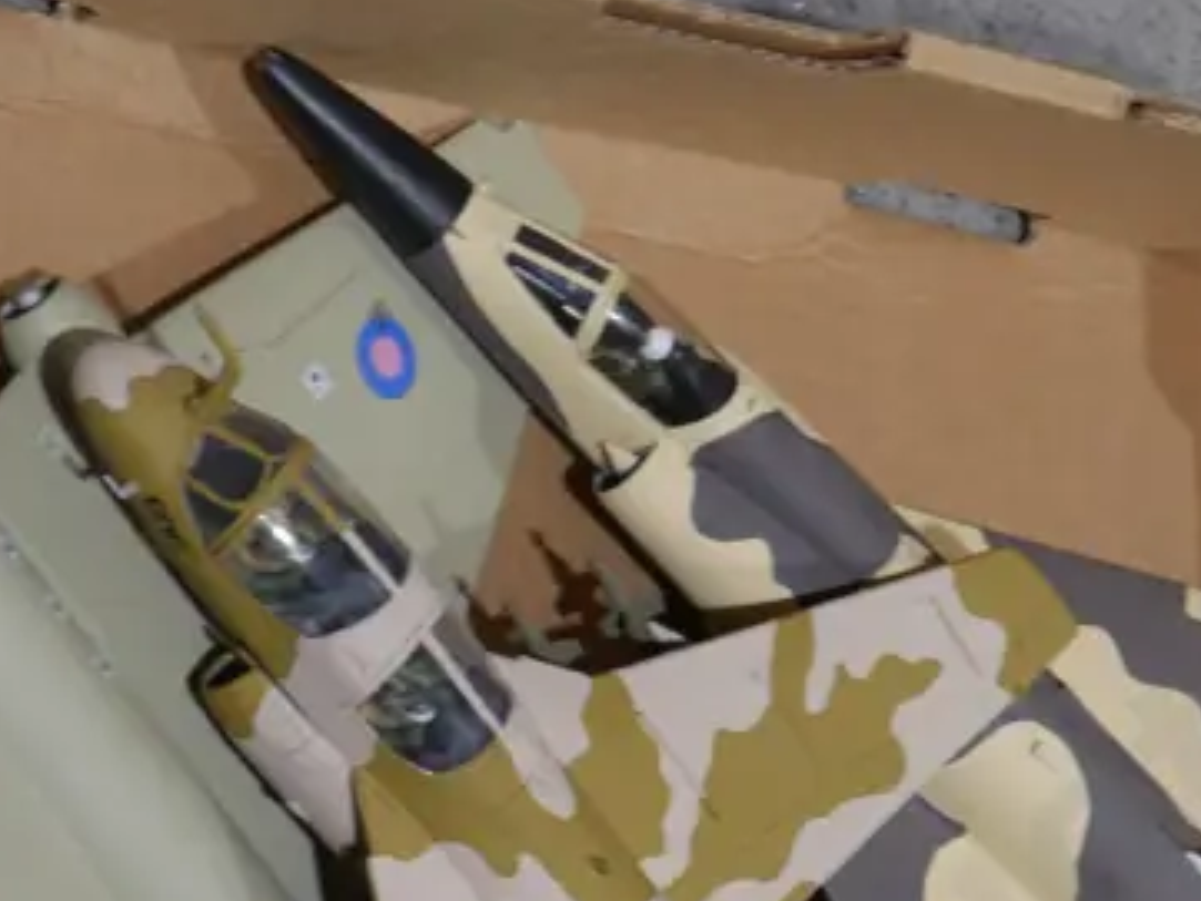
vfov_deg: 10.4
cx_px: 991
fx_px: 4928
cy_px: 933
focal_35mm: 142
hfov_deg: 13.8
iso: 400
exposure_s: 1/60
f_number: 5.3
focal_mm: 25
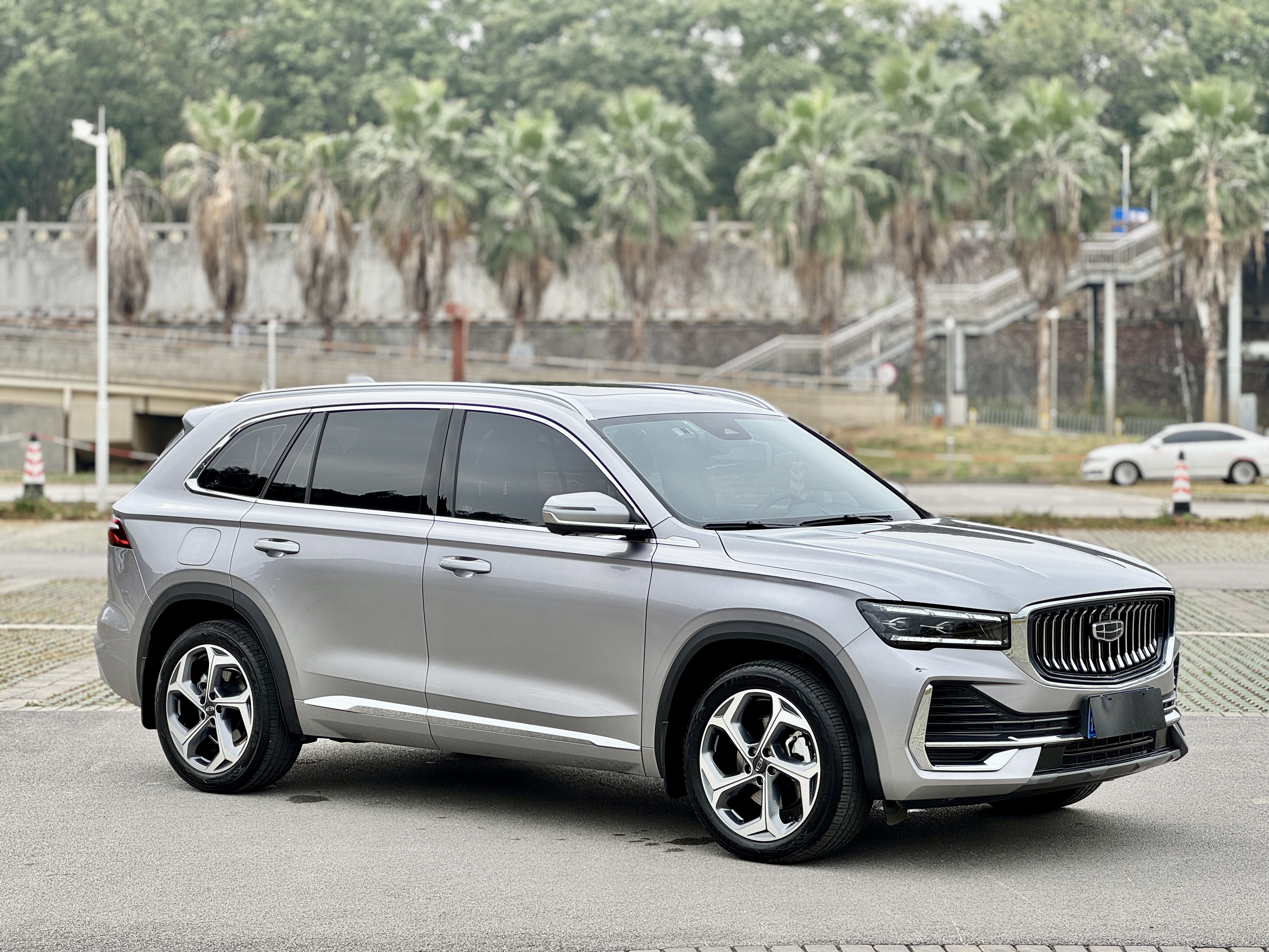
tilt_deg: +0.5
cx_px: 634
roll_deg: -0.3
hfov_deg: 25.3
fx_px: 2823
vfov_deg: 19.1
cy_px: 476
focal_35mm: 77
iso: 25
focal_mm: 9
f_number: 2.8
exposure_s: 1/254
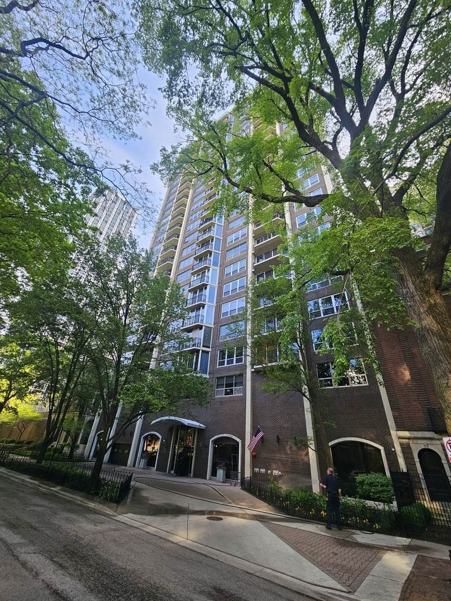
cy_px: 300
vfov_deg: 106.2
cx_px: 226
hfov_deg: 89.9
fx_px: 226
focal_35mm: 13
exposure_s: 1/184
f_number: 2.2
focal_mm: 2.2
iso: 50
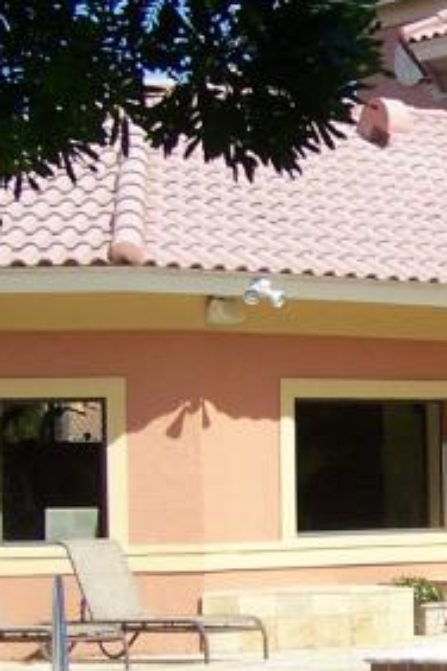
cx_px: 813
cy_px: 512
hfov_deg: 9.6
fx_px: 2533
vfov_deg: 15.0
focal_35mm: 136
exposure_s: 1/1000
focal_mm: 5.85
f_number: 2.8
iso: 64
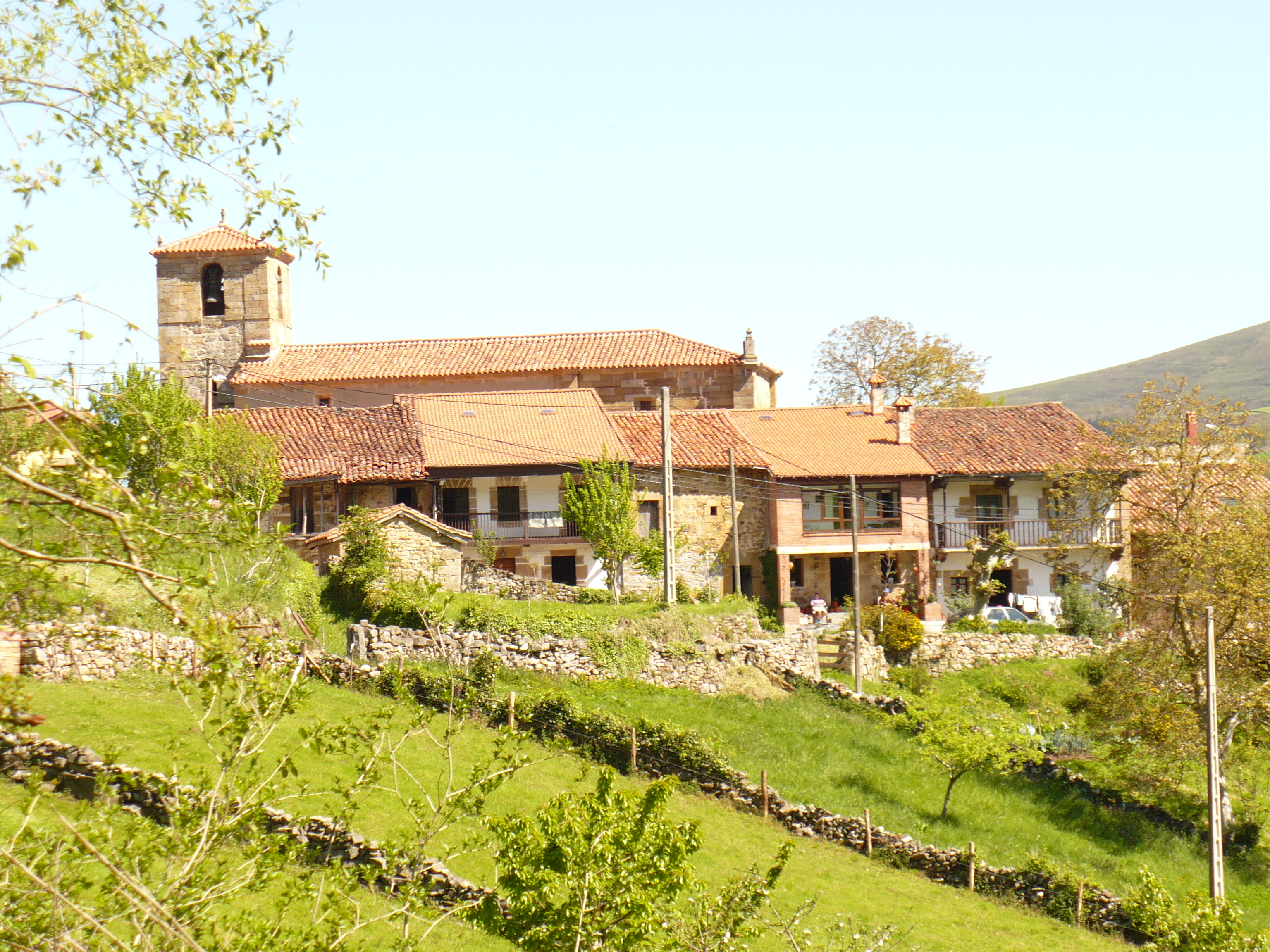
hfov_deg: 16.7
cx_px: 635
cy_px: 476
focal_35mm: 118
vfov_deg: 12.6
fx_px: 4329
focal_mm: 19.4
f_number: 3.7
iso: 100
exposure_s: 1/400
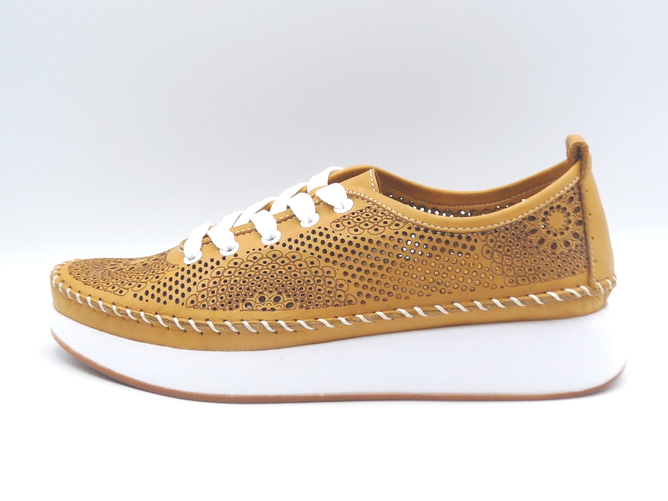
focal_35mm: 57
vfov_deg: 25.7
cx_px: 334
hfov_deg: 33.8
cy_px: 250
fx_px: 1100
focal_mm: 5.9
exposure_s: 1/200
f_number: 4.5
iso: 100
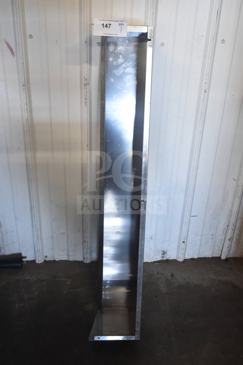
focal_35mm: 40
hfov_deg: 33.0
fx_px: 410
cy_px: 182
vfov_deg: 47.9
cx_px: 122
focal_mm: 27
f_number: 4
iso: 1100
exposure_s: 1/40
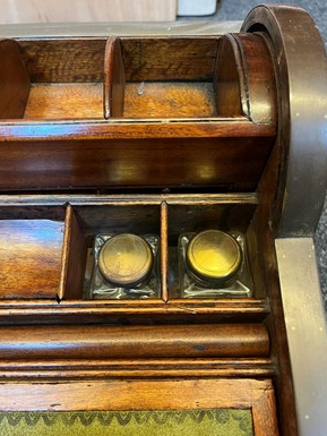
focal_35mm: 27
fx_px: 340
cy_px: 215
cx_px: 164
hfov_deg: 51.4
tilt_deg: -58.5
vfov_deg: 65.3
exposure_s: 1/33
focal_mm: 5.1
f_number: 1.6
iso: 400
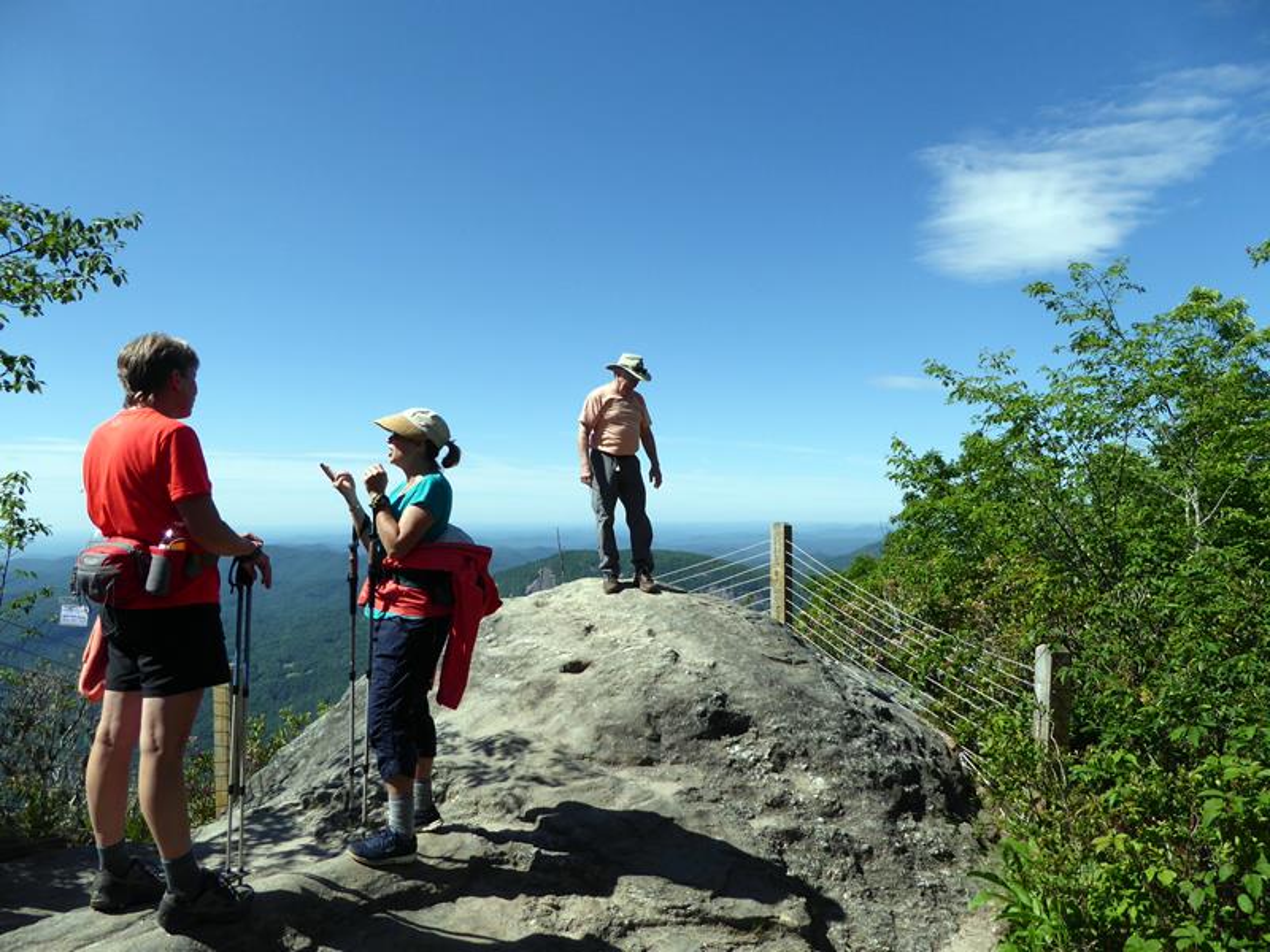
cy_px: 476
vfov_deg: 54.9
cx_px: 635
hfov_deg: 69.4
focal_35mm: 25
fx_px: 917
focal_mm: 4.3
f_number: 3.3
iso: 100
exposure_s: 1/1300
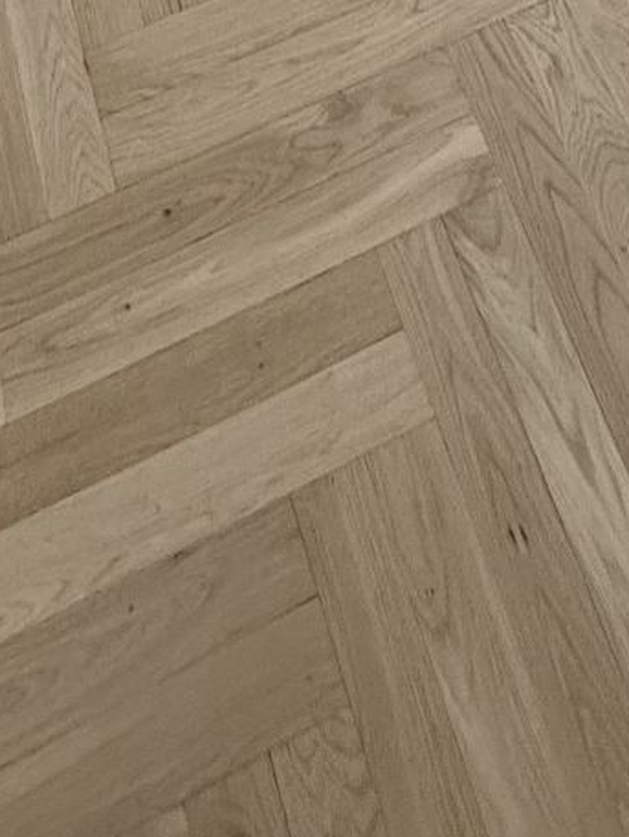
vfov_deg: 25.6
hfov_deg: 29.7
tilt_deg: -51.2
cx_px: 345
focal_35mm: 49
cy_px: -498
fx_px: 1187
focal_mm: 2.22
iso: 320
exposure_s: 1/73
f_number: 2.2
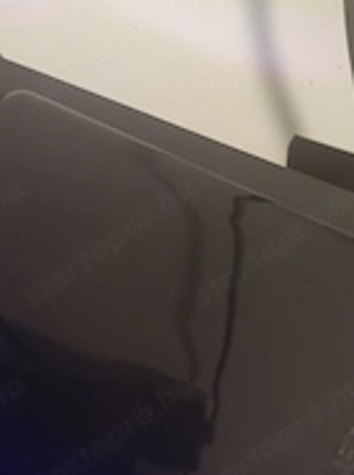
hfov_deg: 27.9
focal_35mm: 52
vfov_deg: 36.7
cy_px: 285
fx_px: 712
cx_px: 210
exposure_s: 1/25
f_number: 1.88
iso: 1533
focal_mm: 5.59
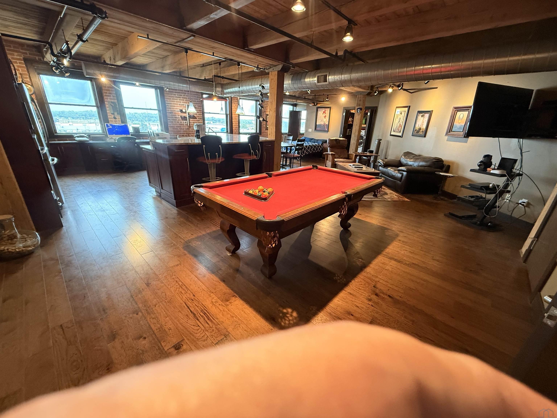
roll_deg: -3.0
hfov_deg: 102.1
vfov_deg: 85.7
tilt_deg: -21.6
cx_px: 278
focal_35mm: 14
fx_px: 225
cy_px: 209
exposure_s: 1/60
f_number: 2.2
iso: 400
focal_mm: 2.22
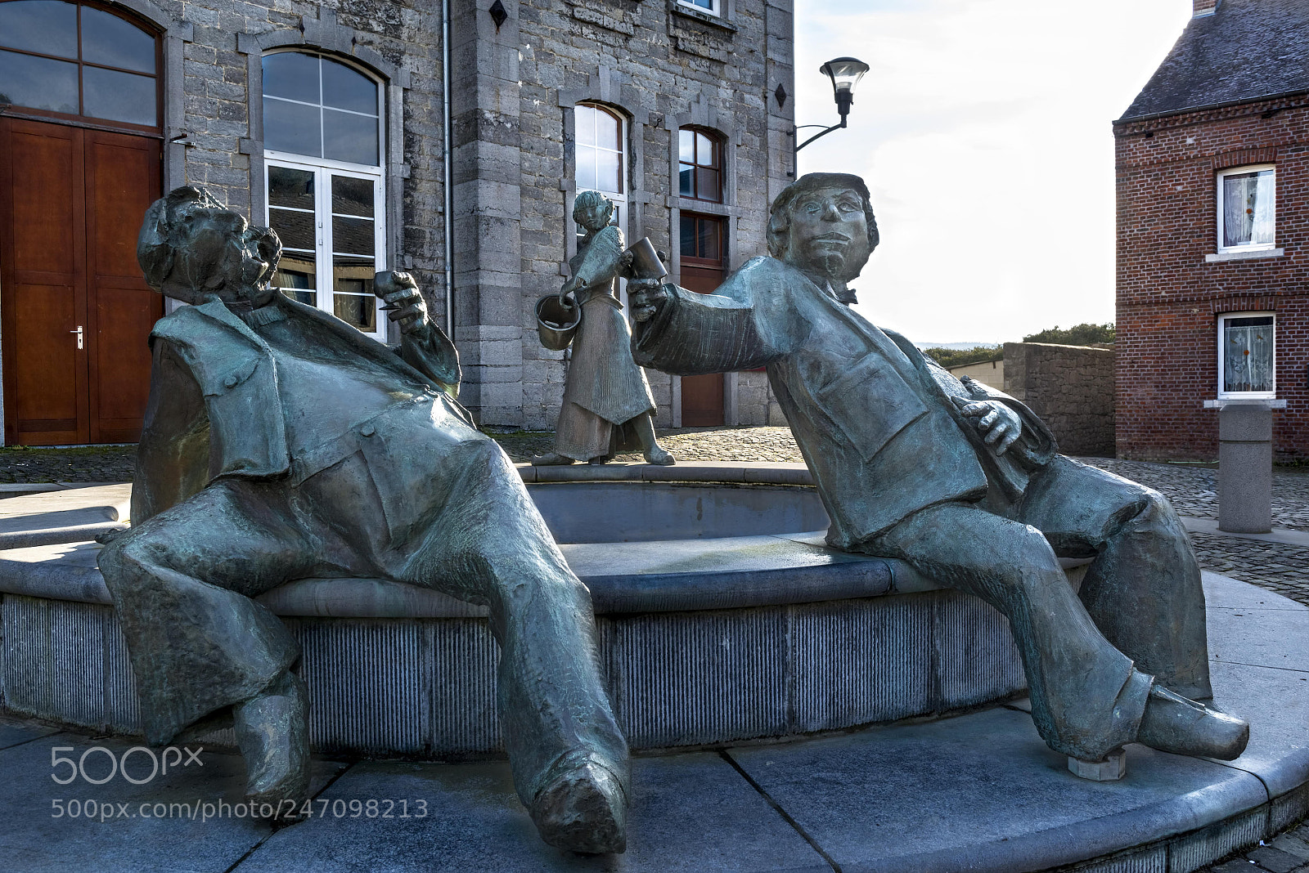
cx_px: 654
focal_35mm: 31
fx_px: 1128
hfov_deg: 60.3
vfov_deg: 42.4
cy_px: 436
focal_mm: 31
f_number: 11
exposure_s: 1/100
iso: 200
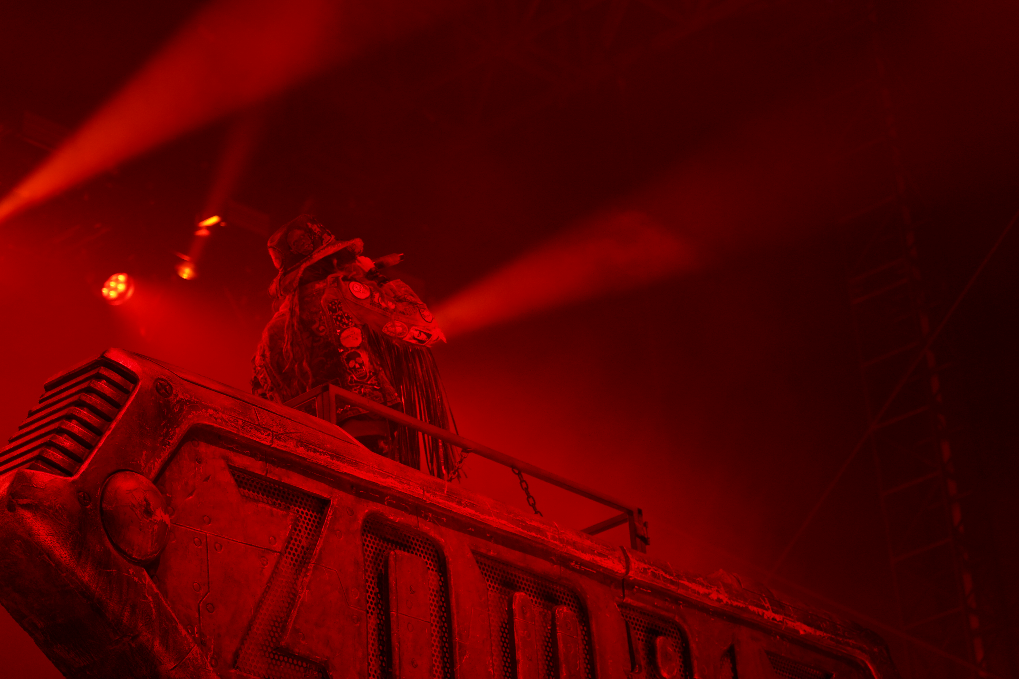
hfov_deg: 19.5
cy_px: 340
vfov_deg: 13.0
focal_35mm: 105
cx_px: 510
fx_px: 2972
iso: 800
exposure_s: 1/125
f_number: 4
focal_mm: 105
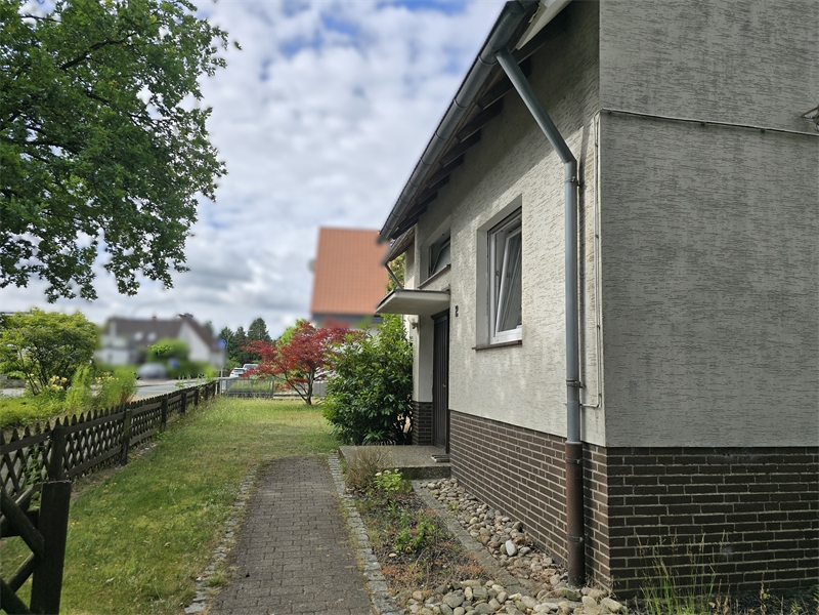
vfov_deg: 58.9
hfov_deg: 73.9
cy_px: 308
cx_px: 410
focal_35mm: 23
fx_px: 544
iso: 12
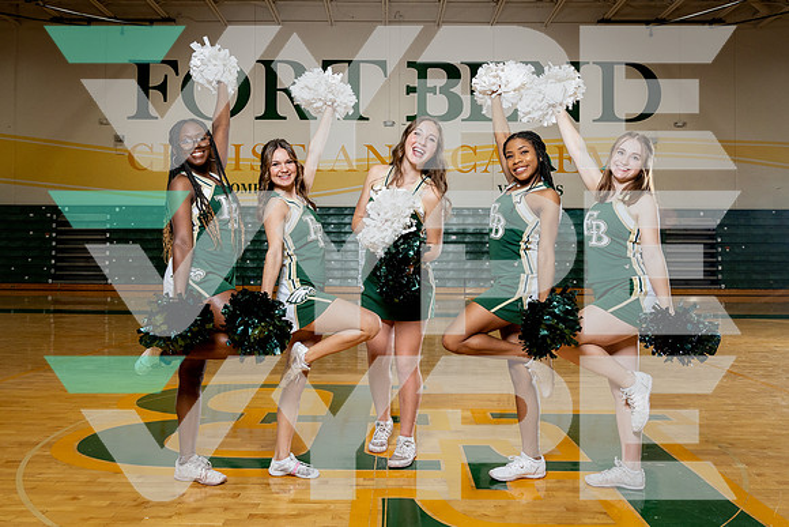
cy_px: 236
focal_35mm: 31
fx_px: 686
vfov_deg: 41.9
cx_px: 387
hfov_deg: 59.8
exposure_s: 1/250
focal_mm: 28
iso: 640
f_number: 7.1
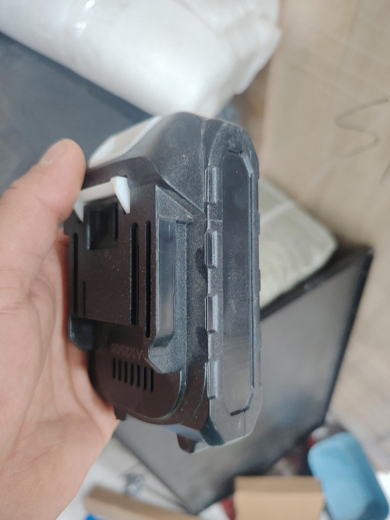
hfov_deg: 56.8
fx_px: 360
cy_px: 260
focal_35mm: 24
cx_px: 195
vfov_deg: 71.6
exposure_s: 1/25
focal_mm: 5.25
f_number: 1.75
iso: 679
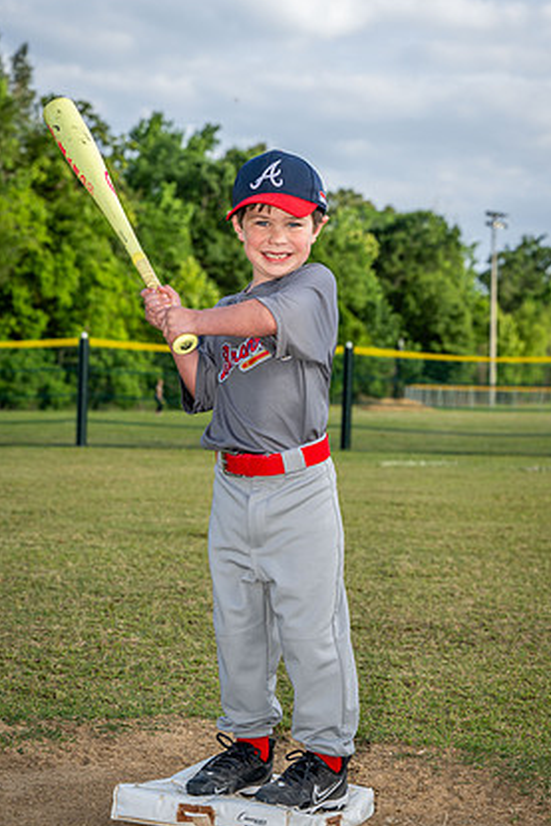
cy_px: 390
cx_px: 278
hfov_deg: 17.7
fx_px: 1766
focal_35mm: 77
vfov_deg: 26.3
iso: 100
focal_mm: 71
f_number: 5.6
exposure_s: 1/200
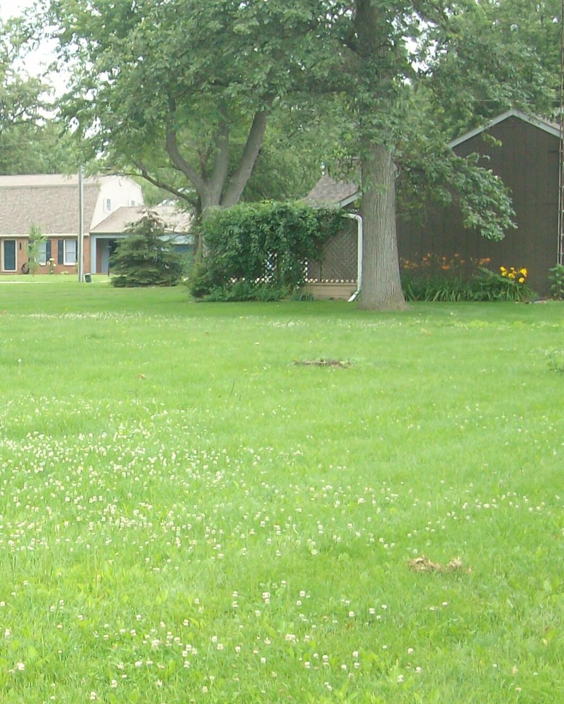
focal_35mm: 77
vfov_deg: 24.7
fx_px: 1606
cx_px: -78
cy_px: 434
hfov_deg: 19.0
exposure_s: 1/99.7
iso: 80
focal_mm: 5.8
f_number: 2.8
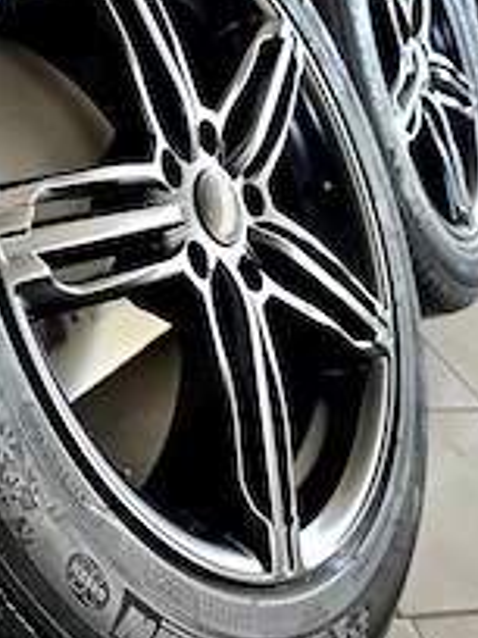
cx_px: 112
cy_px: 181
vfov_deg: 41.2
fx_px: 829
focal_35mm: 45
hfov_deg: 31.5
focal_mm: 6.3
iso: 125
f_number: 1.7
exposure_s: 1/182
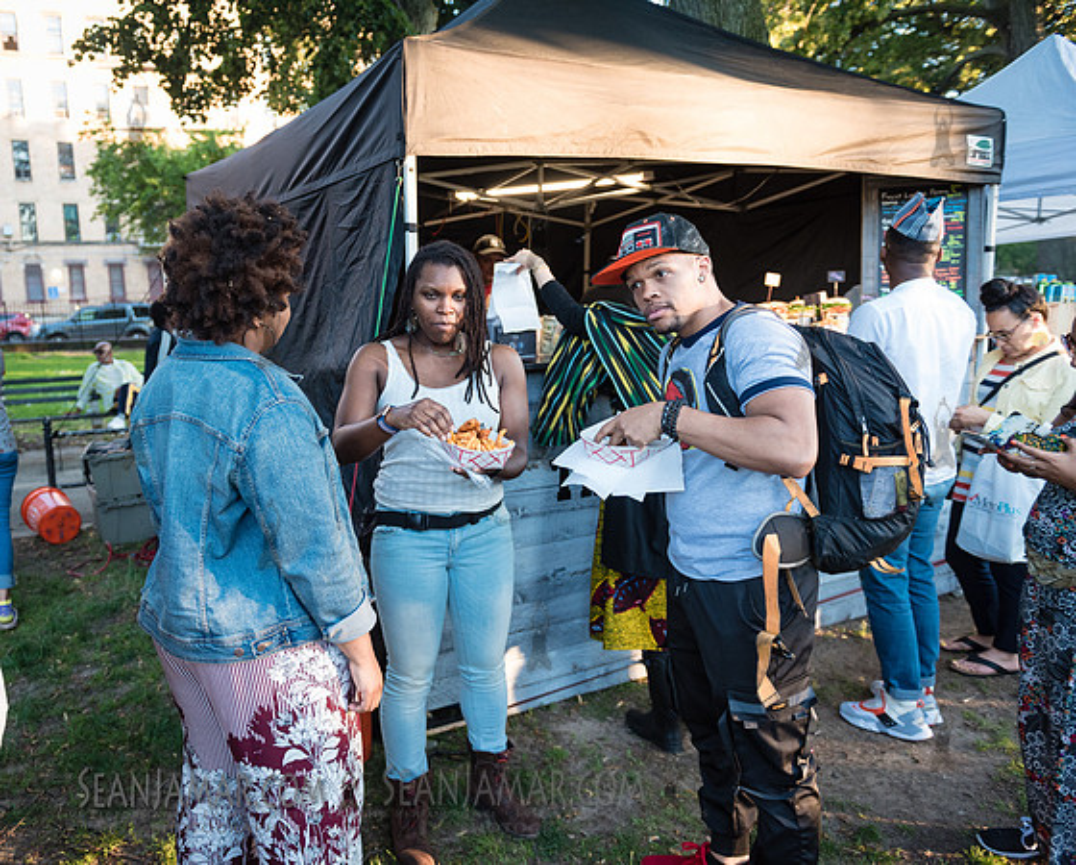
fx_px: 871
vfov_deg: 52.8
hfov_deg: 62.7
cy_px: 429
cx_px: 423
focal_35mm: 27
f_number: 3.2
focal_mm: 24
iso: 800
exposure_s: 1/250
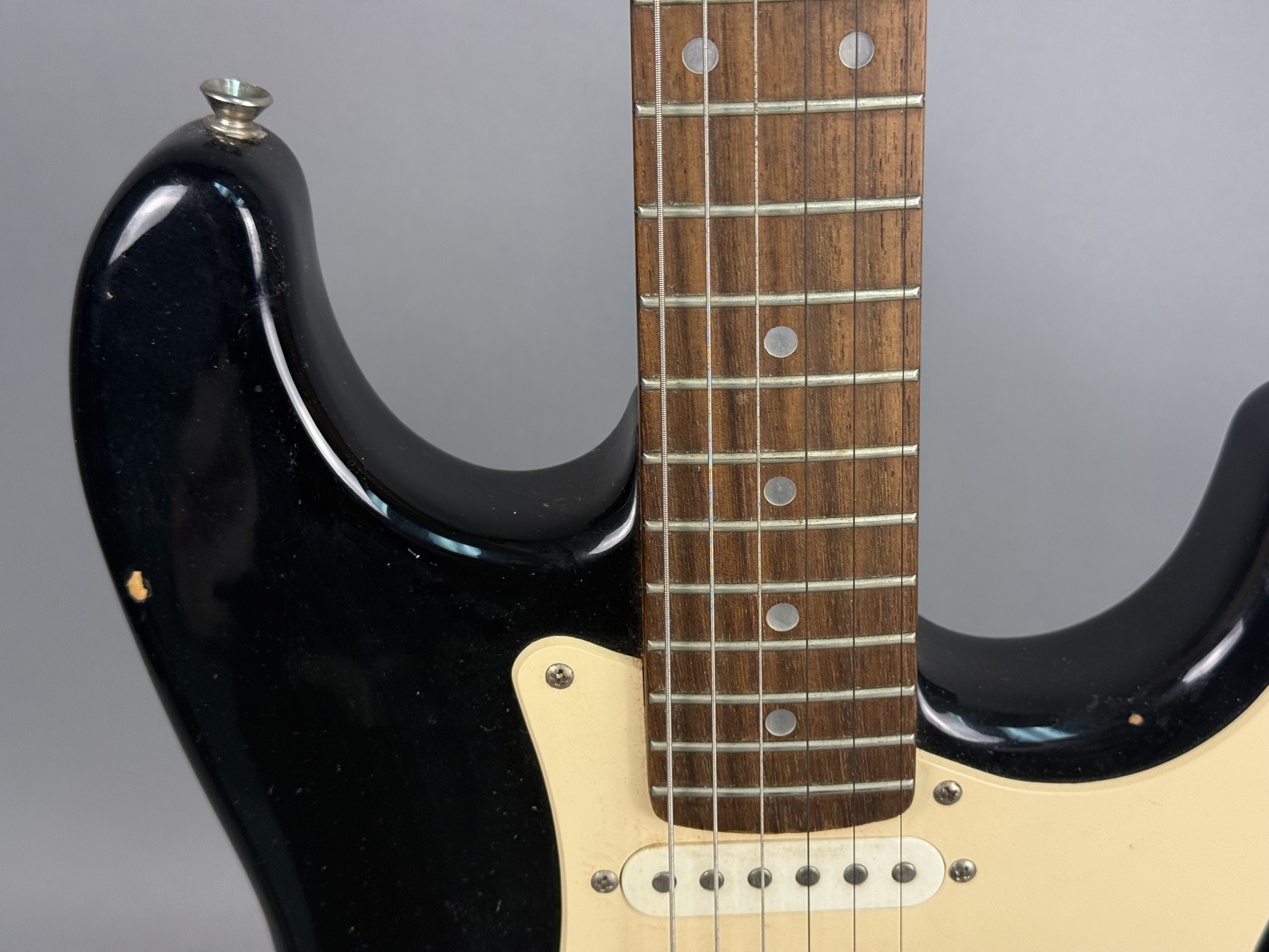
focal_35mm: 48
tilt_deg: -31.7
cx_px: 634
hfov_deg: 39.7
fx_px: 1760
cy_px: 476
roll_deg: +0.5
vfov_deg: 30.3
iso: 160
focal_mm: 6.76
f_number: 1.78
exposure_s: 1/120
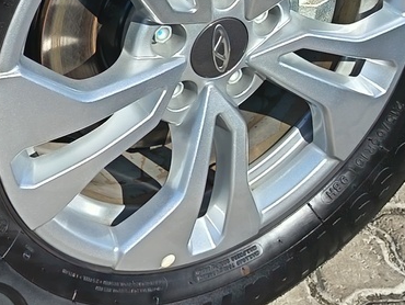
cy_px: 3
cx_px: 196
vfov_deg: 15.5
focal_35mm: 94
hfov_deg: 20.9
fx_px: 1100
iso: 100
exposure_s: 1/870
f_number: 1.75
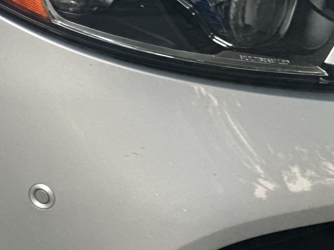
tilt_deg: -25.5
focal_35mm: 172
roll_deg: +10.0
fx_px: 1660
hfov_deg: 11.4
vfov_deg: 8.6
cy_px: 104
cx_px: 13
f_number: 2.8
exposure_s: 1/21
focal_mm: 9
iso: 500
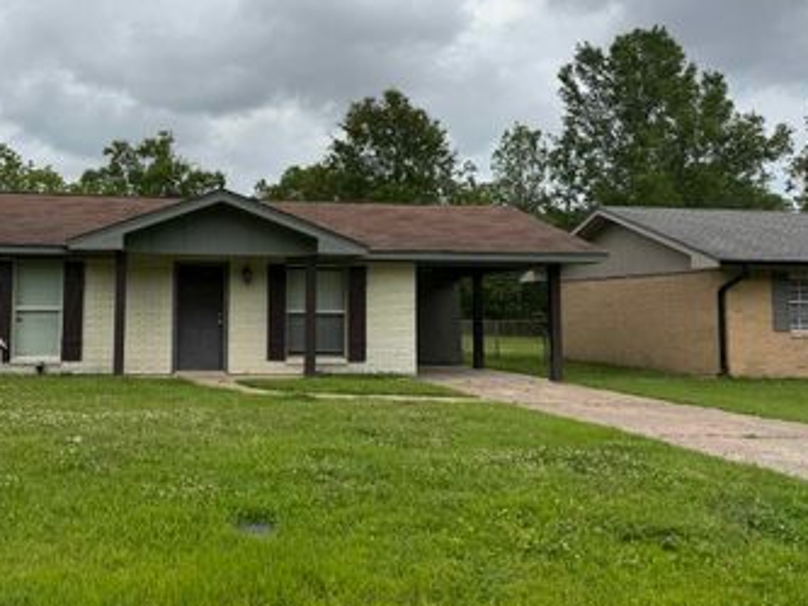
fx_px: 841
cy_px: 241
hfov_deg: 50.0
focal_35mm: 36
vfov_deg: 39.5
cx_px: 243
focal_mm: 6.76
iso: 80
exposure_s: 1/6173
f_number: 1.78
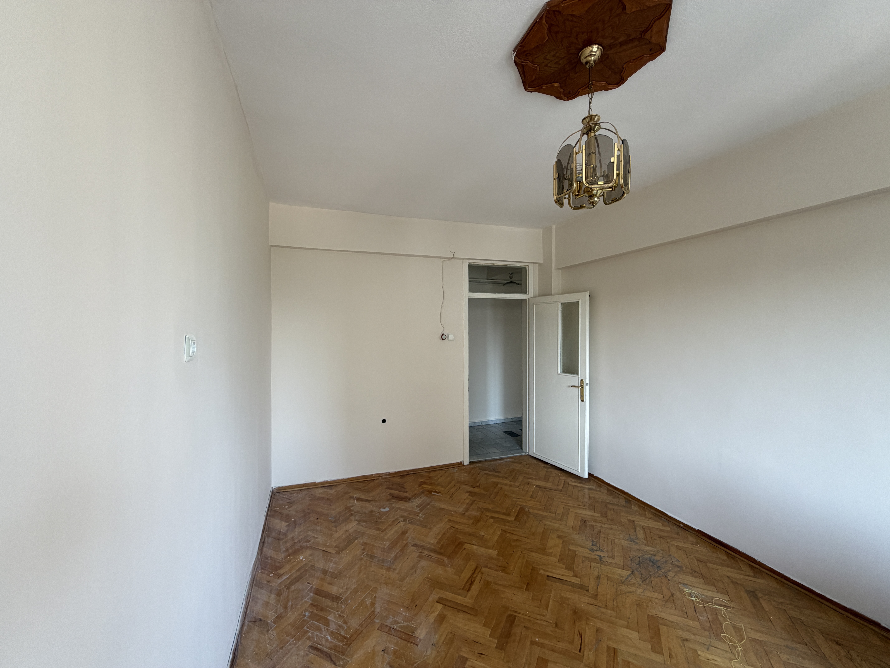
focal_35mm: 14
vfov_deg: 85.7
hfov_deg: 102.1
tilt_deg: -0.4
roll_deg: +0.7
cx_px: 445
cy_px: 334
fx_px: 360
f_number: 2.2
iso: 125
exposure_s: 1/121
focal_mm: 2.22
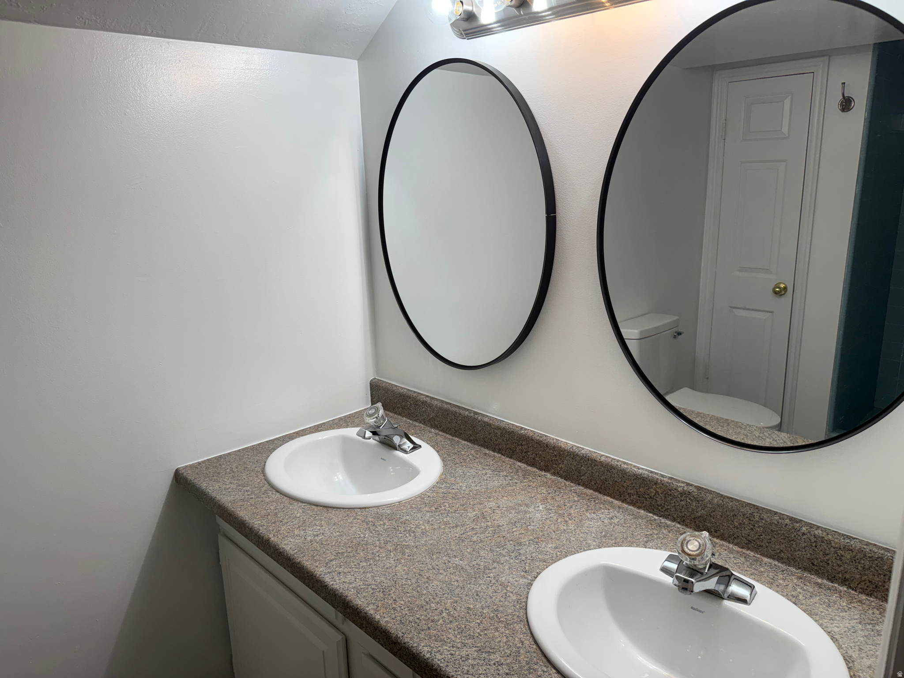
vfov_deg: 56.8
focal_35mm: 24
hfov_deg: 71.6
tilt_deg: -13.5
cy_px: 339
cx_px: 452
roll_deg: +1.5
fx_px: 627
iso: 64
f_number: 1.78
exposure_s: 1/218
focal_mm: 6.76
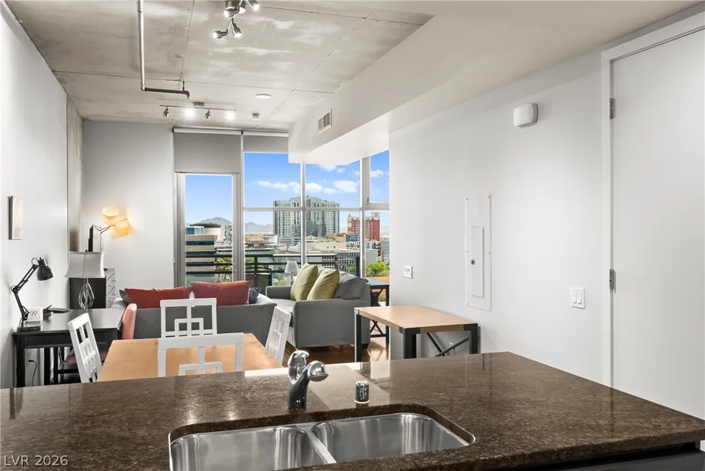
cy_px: 236
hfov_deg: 60.3
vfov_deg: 42.3
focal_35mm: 31
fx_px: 607
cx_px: 352
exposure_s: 1/15
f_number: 8
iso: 400
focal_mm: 21
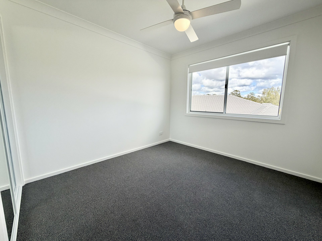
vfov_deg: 85.7
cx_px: 161
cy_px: 120
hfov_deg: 102.1
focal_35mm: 14
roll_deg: +0.1
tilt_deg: -7.0
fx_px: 130
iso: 50
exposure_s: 1/212
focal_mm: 2.22
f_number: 2.2
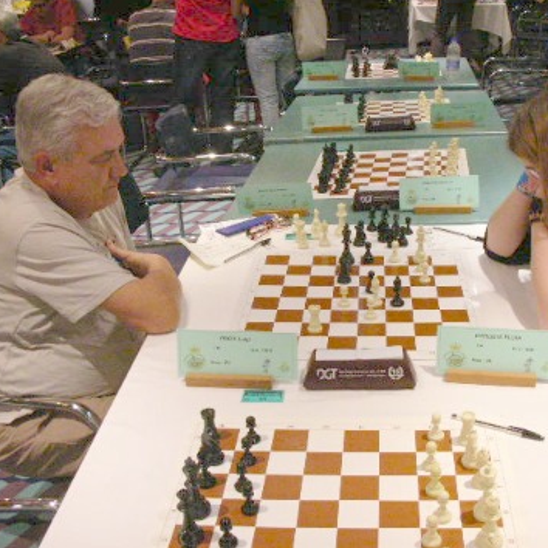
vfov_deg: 40.0
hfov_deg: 39.9
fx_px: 752
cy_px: 272
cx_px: 314
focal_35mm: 42
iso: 400
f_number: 3
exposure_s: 1/18.6
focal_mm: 5.8
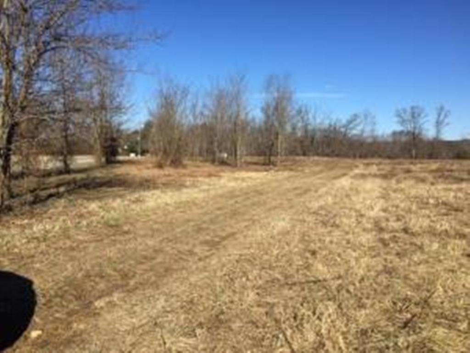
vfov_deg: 48.2
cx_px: 235
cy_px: 176
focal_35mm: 29
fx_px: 394
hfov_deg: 61.7
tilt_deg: -7.4
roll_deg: -1.0
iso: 32
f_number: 2.2
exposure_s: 1/2639
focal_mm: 4.15
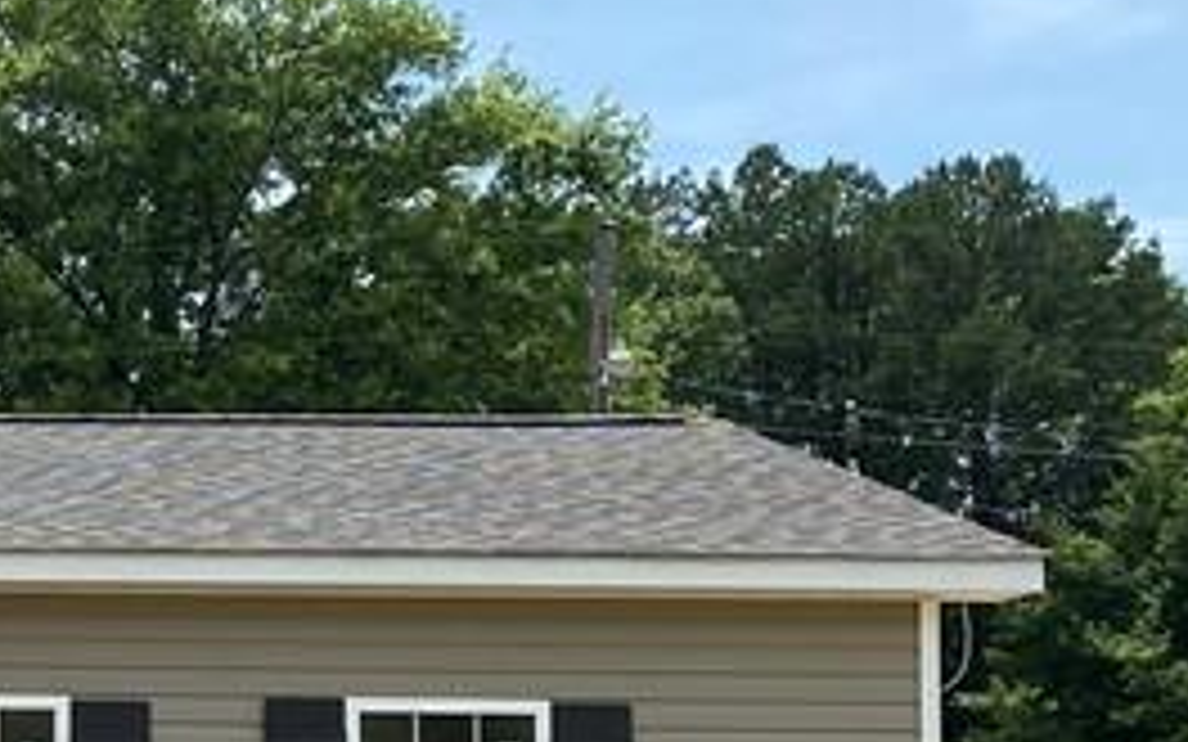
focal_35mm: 107
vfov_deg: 12.1
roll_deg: -1.9
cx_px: -958
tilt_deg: +4.7
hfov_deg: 16.3
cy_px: 720
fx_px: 3464
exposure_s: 1/2755
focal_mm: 4.25
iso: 32
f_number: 1.8
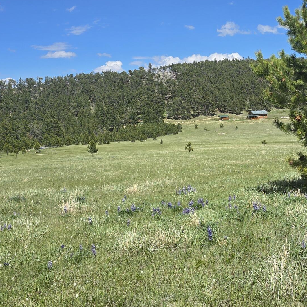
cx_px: 230
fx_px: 562
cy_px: 93
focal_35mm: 56
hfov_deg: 30.1
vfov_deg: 30.2
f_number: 1.7
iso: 12
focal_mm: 6.3
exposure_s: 1/1055
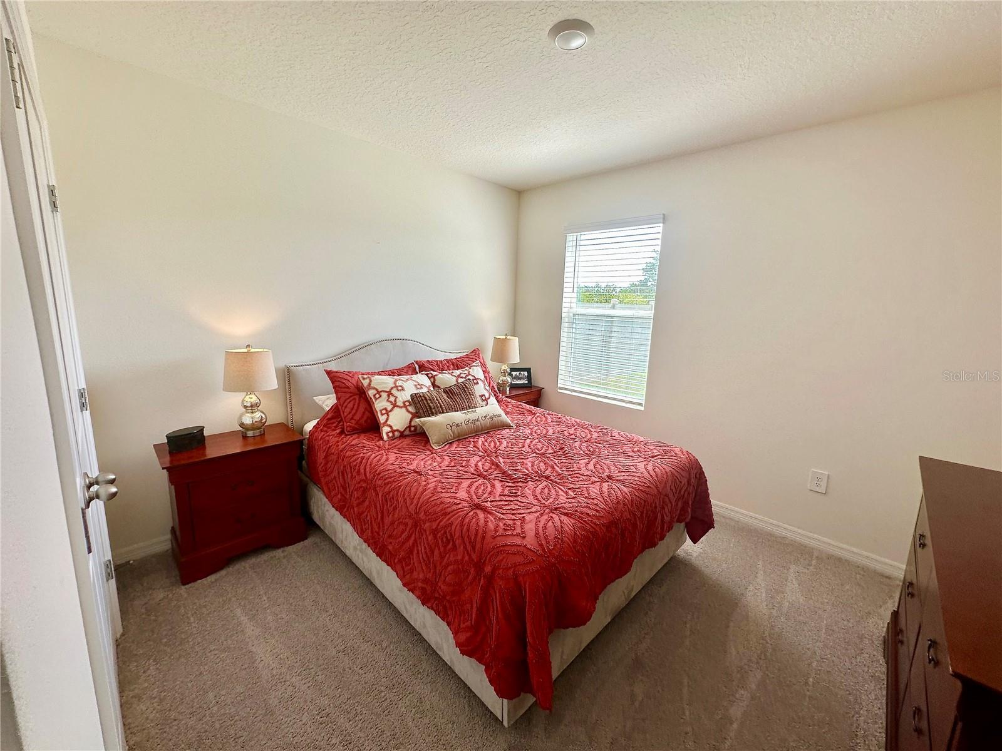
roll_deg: -2.0
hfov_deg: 102.1
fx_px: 405
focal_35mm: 14
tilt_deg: -10.5
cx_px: 501
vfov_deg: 85.7
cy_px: 376
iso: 40
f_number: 2.2
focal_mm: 2.22
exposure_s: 1/141
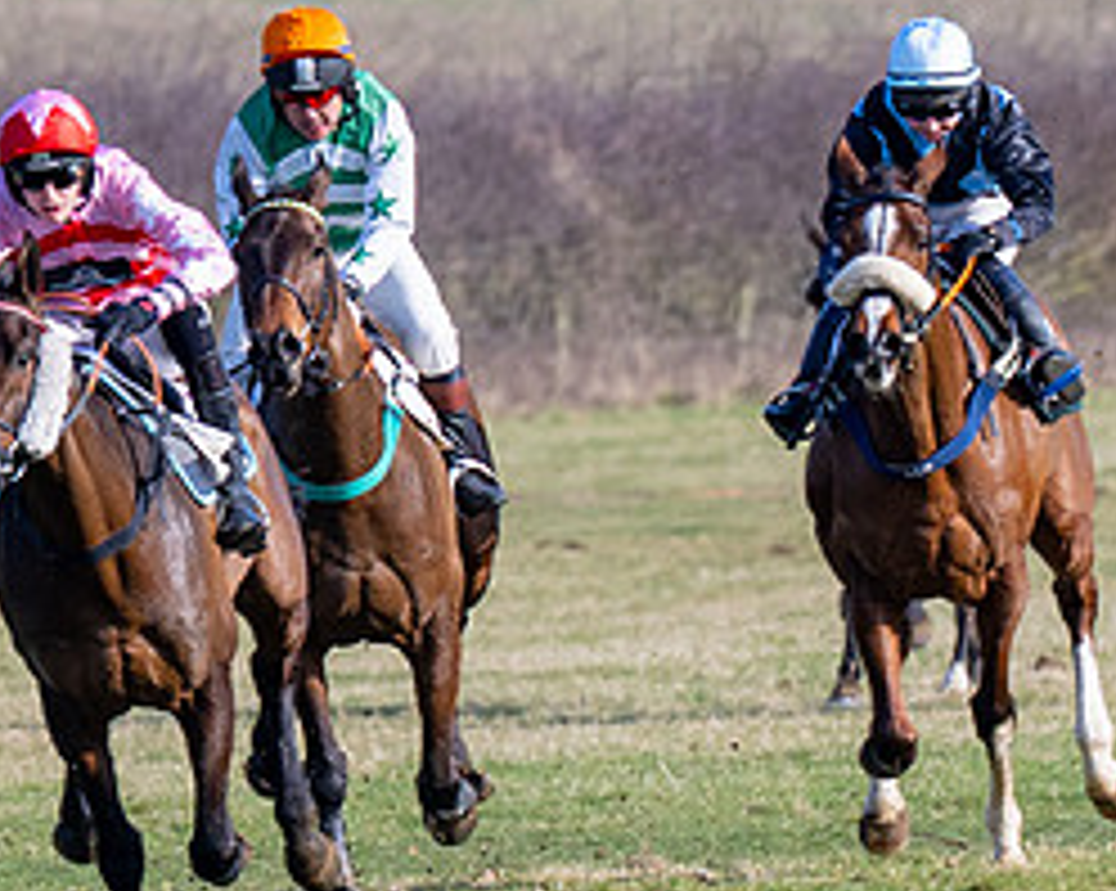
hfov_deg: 1.8
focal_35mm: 1088
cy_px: 464
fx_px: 35908
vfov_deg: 1.4
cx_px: -528
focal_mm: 185
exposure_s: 1/1600
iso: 200
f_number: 4
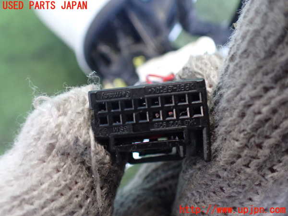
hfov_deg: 60.0
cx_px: 144
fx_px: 250
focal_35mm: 30
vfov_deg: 46.8
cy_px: 108
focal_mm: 5.4
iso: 800
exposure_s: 1/50
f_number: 2.3
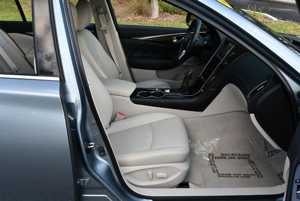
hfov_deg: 53.1
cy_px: 100
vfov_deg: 36.9
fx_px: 300
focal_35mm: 36
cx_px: 150
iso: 220
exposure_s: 1/250
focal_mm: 18
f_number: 5.6
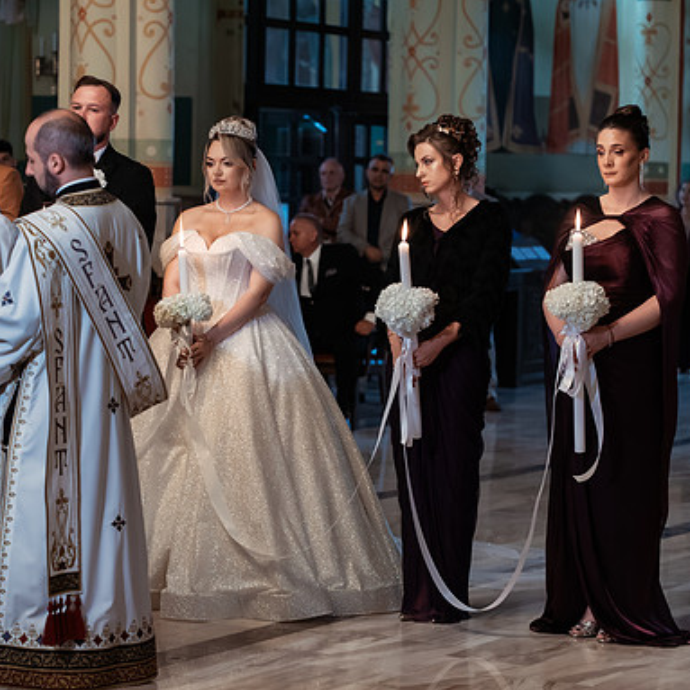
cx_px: 245
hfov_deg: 15.0
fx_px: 2616
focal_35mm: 116
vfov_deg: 15.0
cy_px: 347
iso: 3200
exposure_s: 1/250
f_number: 3.5
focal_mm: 90
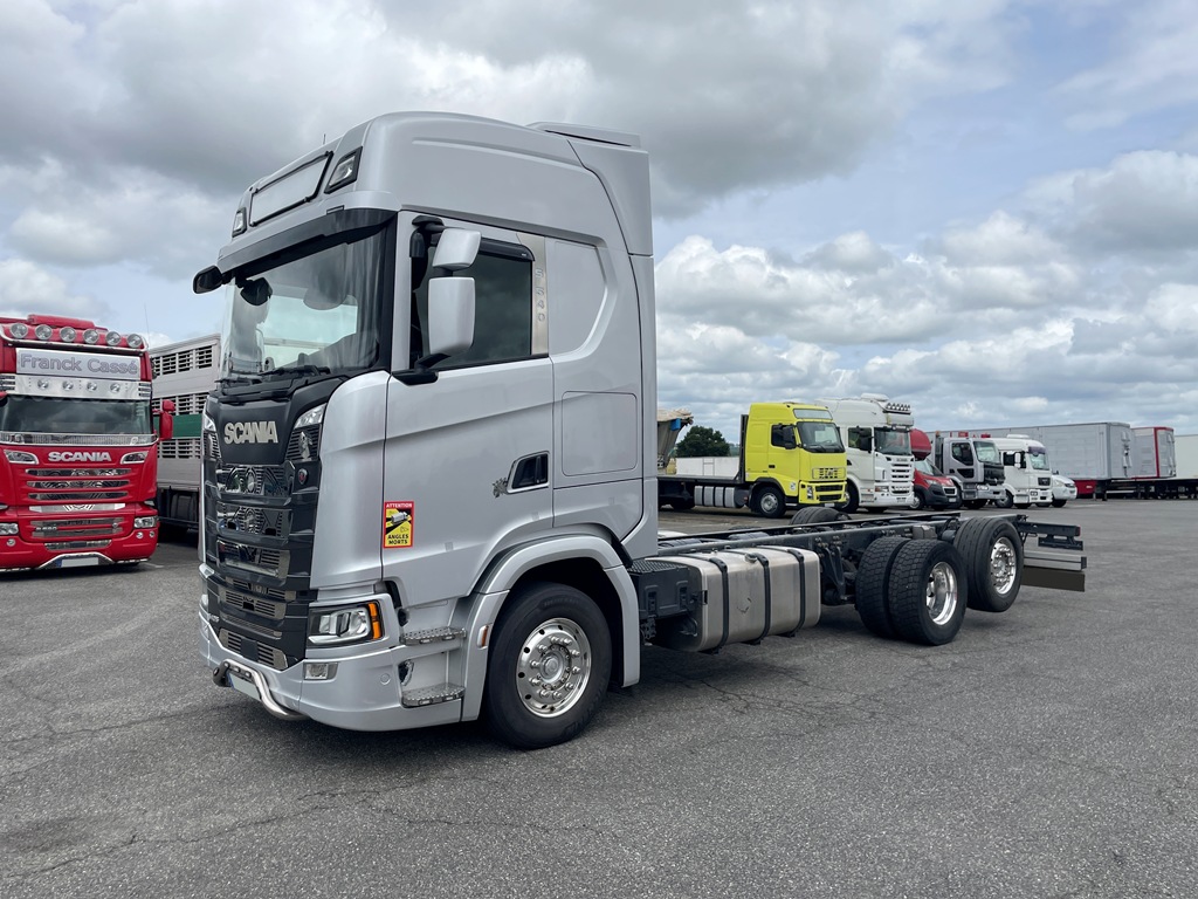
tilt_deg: +0.7
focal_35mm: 26
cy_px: 450
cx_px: 599
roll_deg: +1.6
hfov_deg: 67.3
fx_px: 900
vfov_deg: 53.1
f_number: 1.6
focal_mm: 4.2
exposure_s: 1/5556
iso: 32
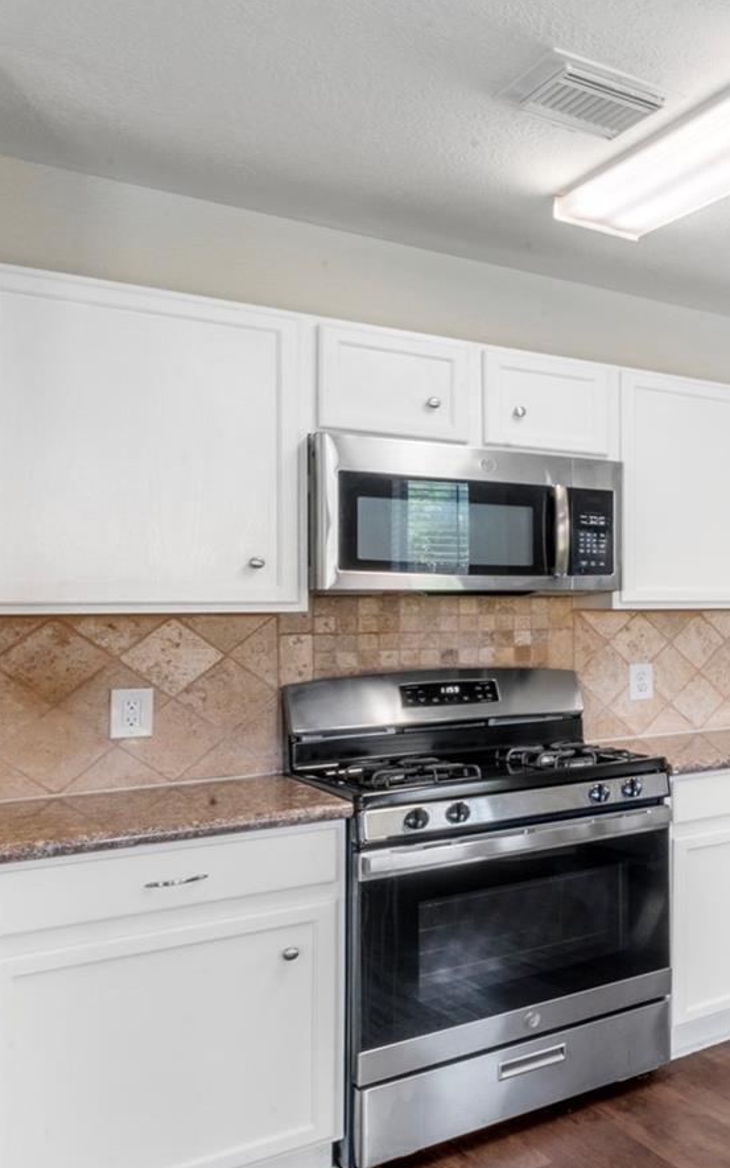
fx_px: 1051
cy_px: 579
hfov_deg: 25.9
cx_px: 1143
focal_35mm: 33
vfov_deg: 58.1
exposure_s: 2.5
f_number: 8
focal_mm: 14
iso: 250
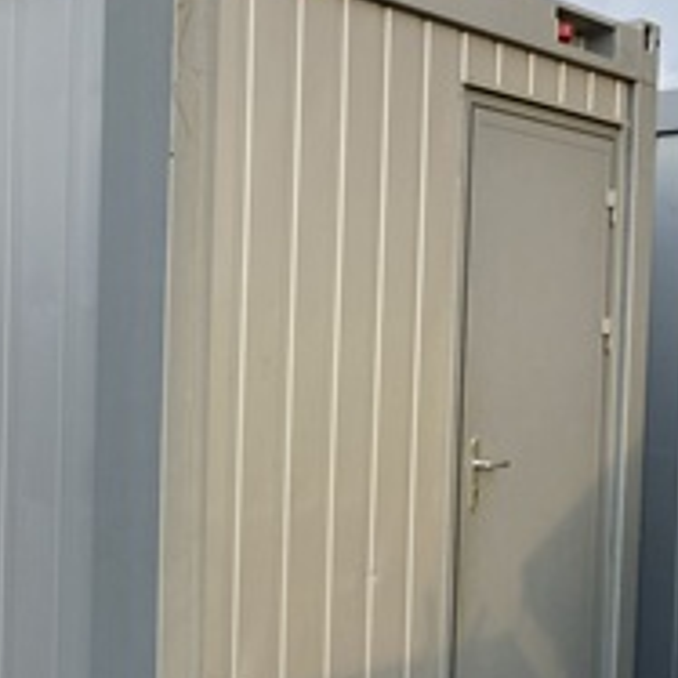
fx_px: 1463
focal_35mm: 66
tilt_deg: -2.4
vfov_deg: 26.0
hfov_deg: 25.1
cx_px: 36
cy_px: 451
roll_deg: -2.5
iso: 20
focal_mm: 3.99
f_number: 1.8
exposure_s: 1/233
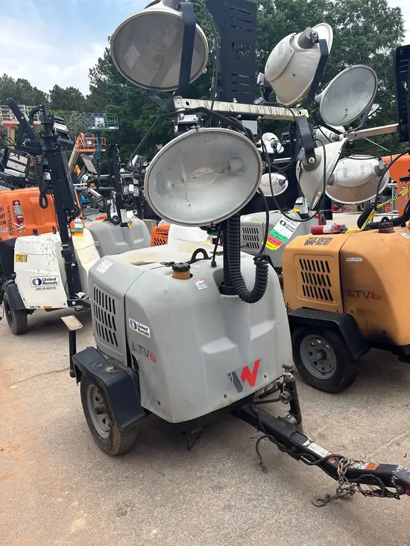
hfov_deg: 53.1
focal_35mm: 26
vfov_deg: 67.3
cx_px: 205
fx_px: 410
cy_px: 273
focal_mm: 5.96
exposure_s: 1/2208
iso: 50
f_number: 1.6
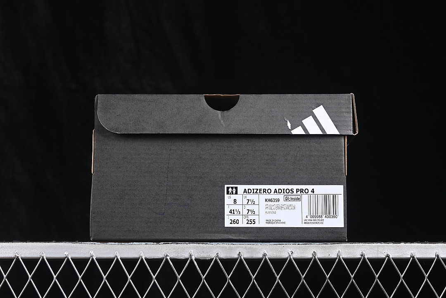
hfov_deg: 27.0
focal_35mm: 75
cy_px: 149
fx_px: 929
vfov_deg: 18.2
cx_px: 223
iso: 160
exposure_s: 1/60
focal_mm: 50
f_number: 6.3
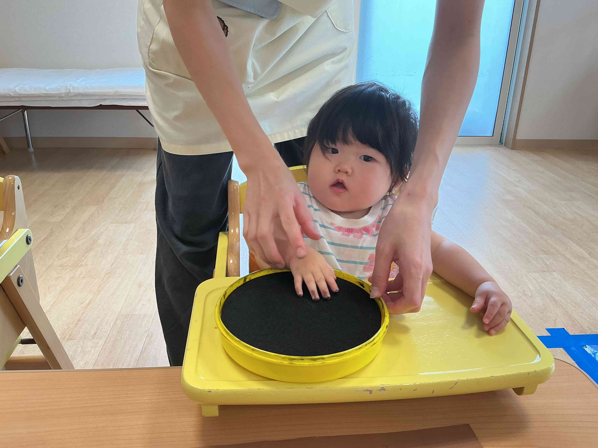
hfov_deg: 61.7
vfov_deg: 48.2
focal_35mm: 29
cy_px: 224
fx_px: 501
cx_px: 299
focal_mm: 3
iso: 50
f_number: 1.8
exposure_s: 1/120
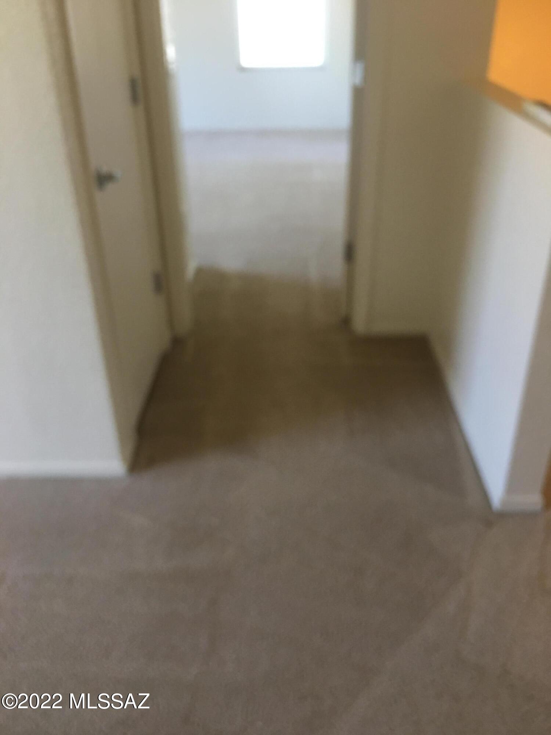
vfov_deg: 61.7
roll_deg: +2.0
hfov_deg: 48.2
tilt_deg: -27.7
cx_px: 276
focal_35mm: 29
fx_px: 615
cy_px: 368
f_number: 2.2
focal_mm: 4.15
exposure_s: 1/15
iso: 64
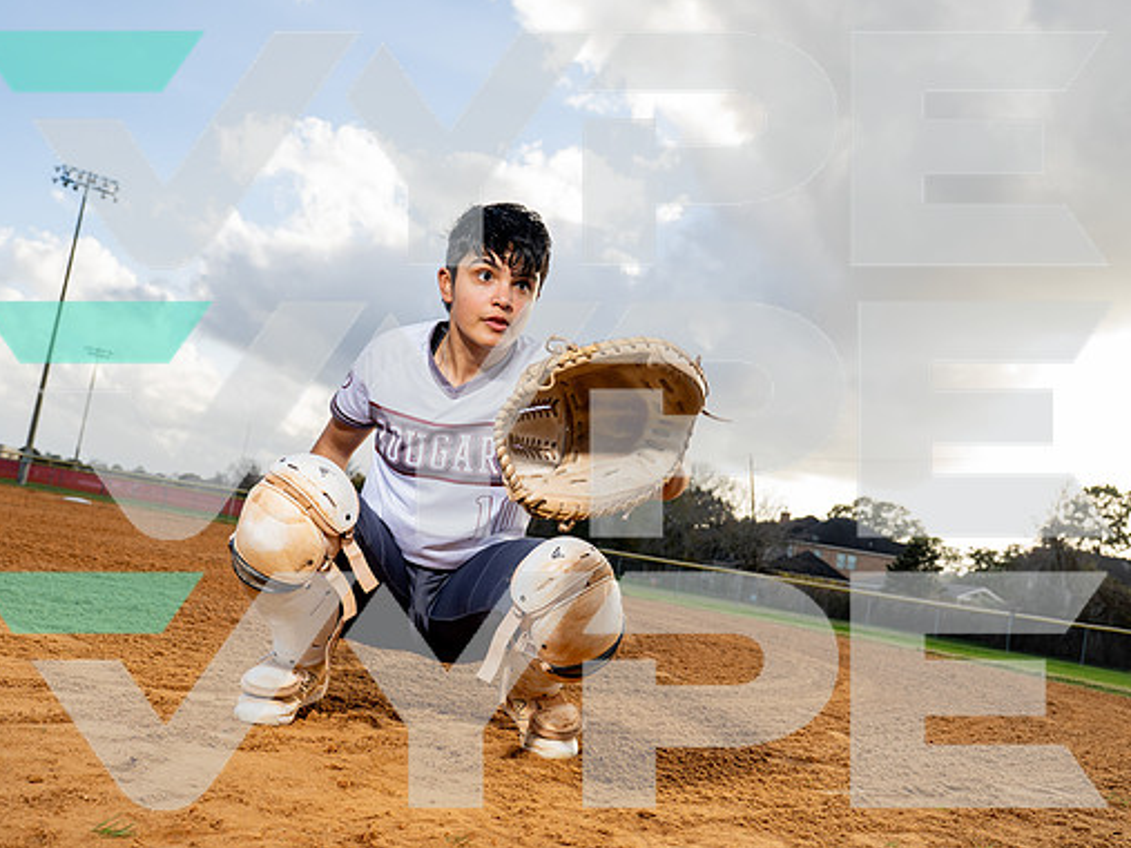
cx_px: 547
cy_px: 421
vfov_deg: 42.9
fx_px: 1078
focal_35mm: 33
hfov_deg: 55.4
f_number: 5
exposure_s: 1/250
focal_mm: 30
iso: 100
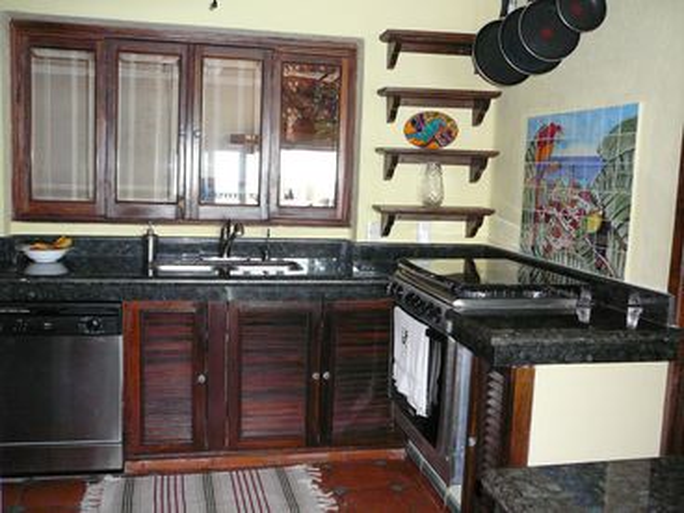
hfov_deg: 52.6
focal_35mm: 35
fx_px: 692
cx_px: 342
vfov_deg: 40.7
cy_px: 256
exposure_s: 1/30
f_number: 2.8
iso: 400
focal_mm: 5.2
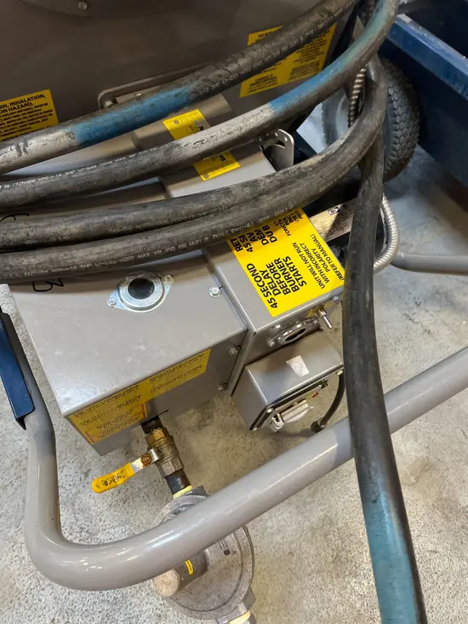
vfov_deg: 67.3
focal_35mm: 26
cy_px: 312
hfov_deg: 53.1
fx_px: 469
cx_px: 234
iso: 125
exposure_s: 1/67
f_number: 1.6
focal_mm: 5.1
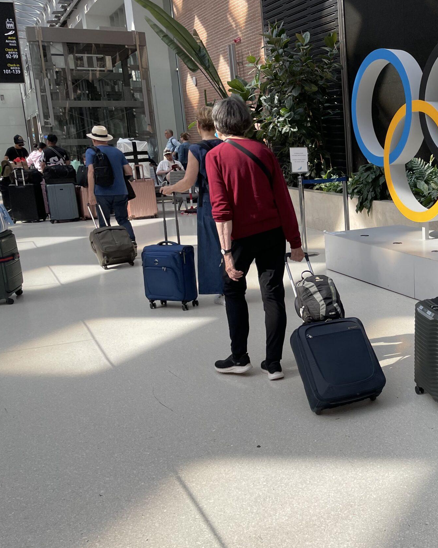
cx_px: 414
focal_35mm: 39
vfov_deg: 46.8
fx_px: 632
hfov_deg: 35.4
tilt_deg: -12.1
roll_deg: +2.0
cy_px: 277
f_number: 1.6
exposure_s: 1/247
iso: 32
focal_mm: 4.2
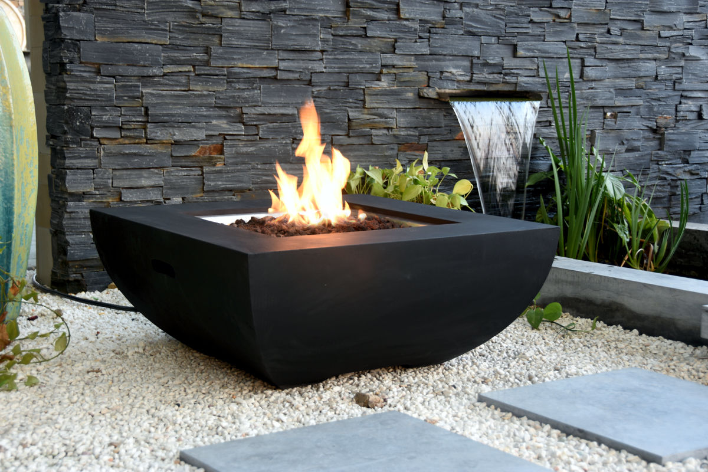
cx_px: 354
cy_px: 236
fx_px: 1180
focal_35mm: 60
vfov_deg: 22.6
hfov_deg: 33.4
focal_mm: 40
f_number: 4.5
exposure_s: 1/10
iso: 100
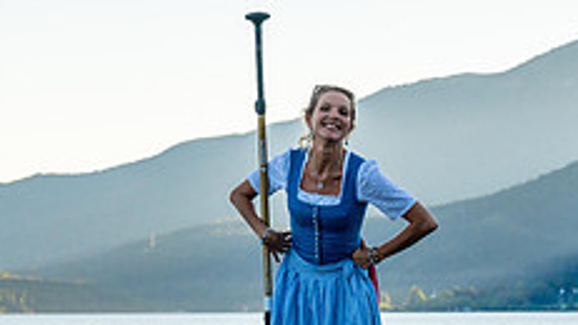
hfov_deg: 14.3
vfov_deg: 8.1
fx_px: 2299
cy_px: 240
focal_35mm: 150
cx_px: 330
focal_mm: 57
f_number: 4.5
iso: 400
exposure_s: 1/4000
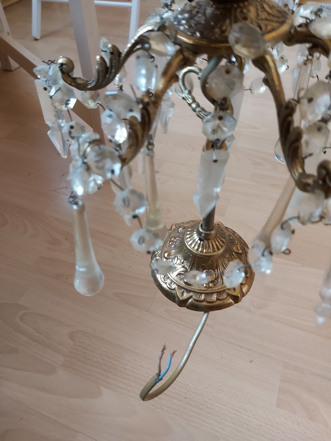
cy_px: 220
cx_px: 166
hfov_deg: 53.1
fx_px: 331
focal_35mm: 26
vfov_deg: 67.3
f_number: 1.7
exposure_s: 1/33
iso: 250
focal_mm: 3.92
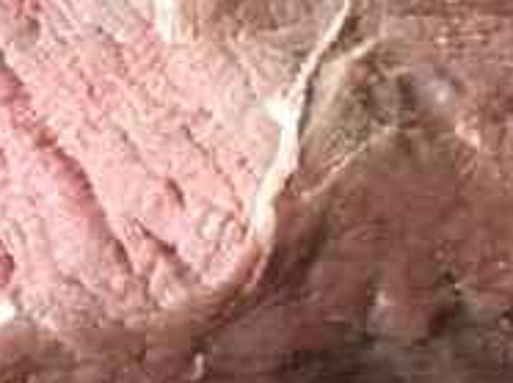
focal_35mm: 100
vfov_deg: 14.7
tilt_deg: -59.0
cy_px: 262
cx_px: 234
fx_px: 1480
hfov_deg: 19.7
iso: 250
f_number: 2.2
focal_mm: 4.15
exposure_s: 1/15
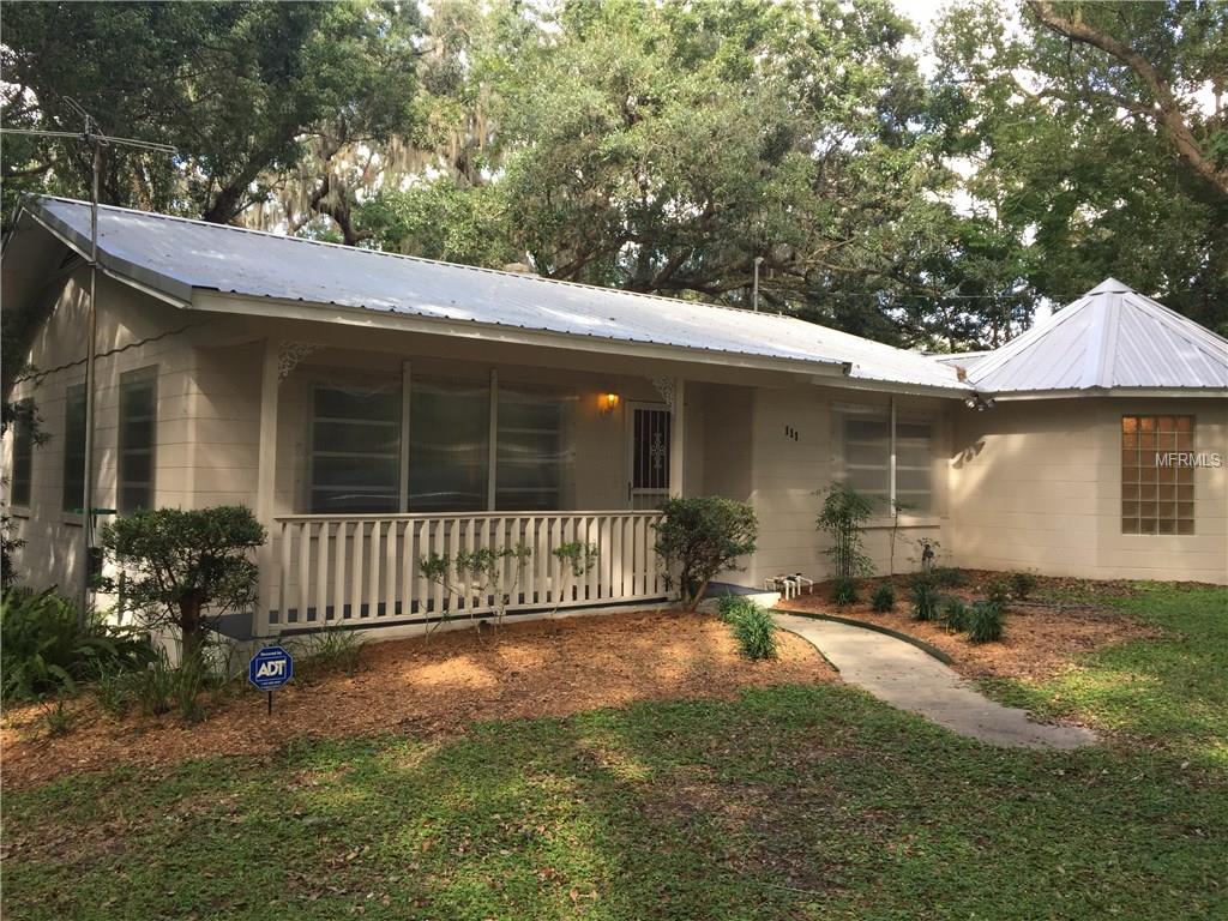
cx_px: 614
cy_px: 460
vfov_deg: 48.2
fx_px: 1029
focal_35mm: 29
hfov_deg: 61.7
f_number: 2.2
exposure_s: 1/120
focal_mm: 4.15
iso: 40
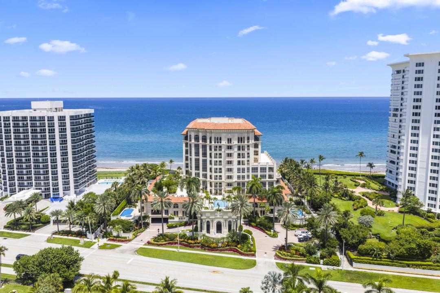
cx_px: 220
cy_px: 146
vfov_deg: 46.4
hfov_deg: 65.5
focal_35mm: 28
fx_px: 342
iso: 100
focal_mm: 14.45
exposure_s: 1/1250
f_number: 2.8
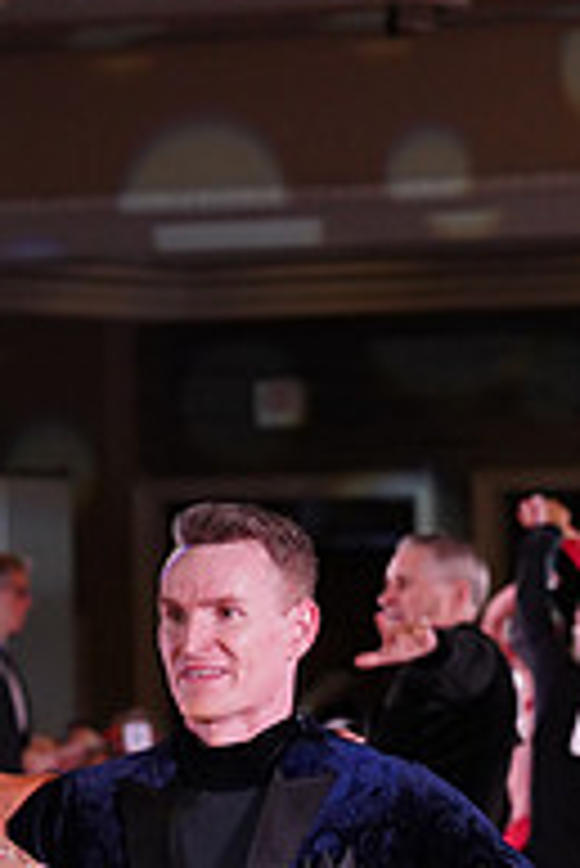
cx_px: -34
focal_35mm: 306
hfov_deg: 4.5
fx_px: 7381
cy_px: 1201
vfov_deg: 6.7
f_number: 4.5
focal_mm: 102
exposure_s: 1/200
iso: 2000
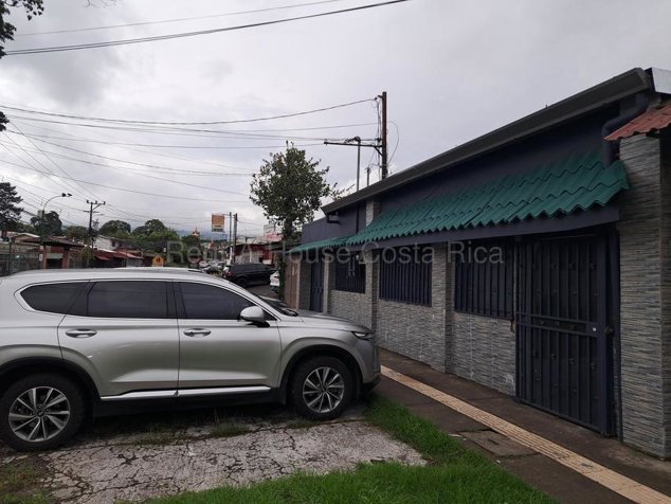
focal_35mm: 24
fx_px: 465
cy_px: 252
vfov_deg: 56.8
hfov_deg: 71.6
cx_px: 336
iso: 50
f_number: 1.8
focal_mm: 5.23
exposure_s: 1/60
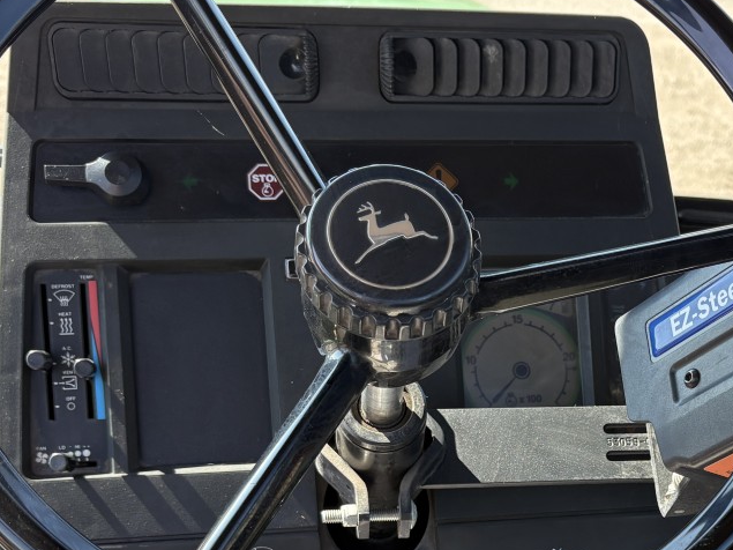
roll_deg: -2.4
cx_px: 608
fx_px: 1249
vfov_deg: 24.0
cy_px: 514
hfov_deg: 31.7
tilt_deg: -30.3
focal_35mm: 59
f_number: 1.6
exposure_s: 1/326
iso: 64
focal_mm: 5.96
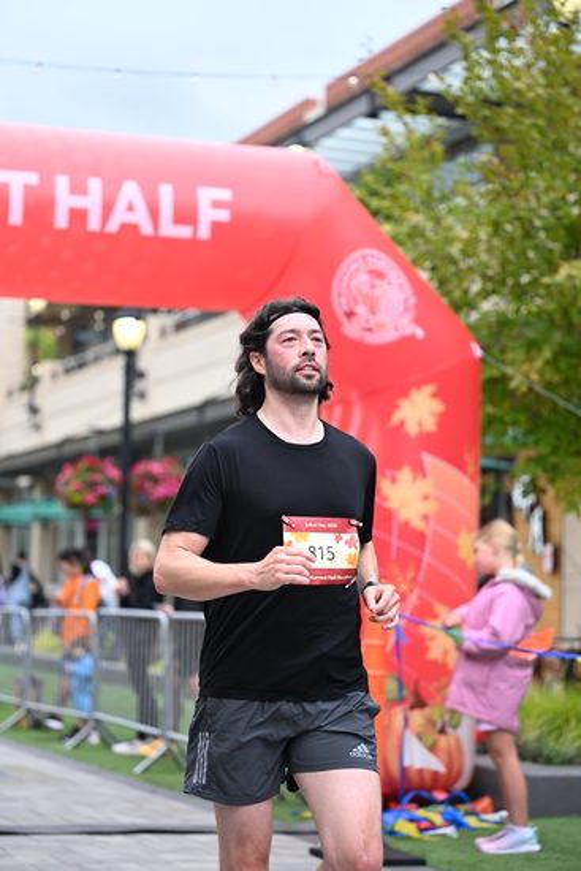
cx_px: 290
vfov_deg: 24.5
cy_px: 436
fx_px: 2008
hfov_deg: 16.5
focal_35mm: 83
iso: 800
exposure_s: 1/2000
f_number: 2.8
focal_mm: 83
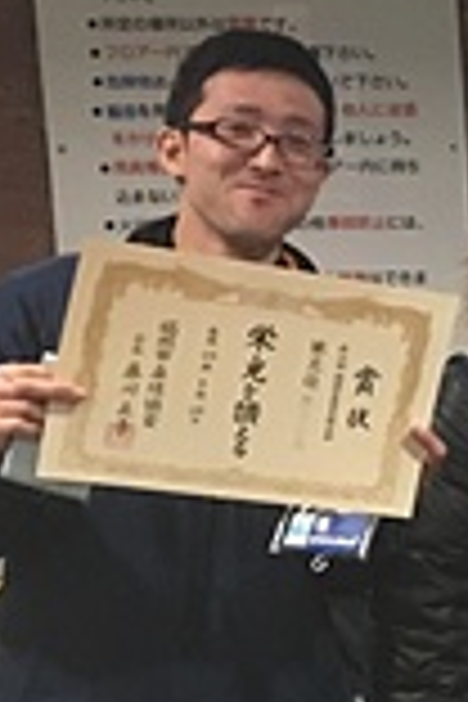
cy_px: 450
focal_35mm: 116
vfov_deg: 17.6
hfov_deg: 9.8
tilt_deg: -7.9
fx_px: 2262
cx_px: 1264
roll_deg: -0.3
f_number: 2.2
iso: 100
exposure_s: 1/10
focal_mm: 4.15
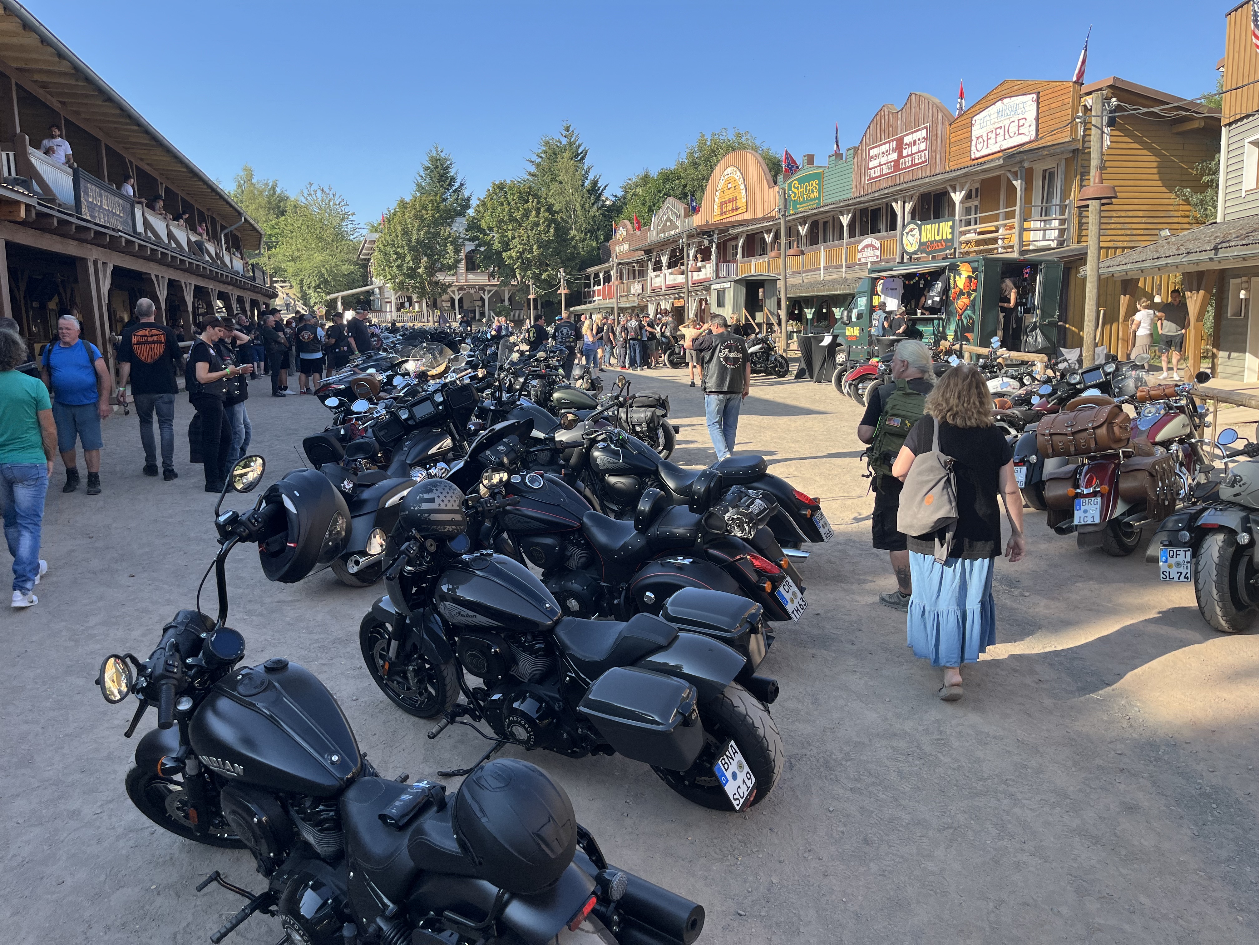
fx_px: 946
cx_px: 630
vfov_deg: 53.1
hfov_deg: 67.3
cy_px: 472
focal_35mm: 26
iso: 50
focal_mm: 5.1
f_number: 1.6
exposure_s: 1/1106
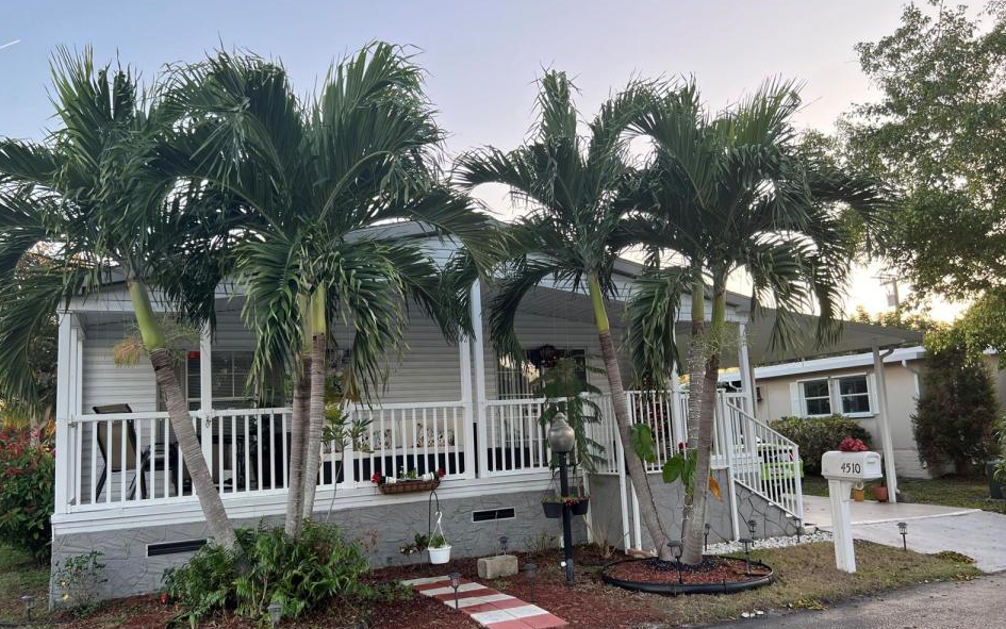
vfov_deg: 44.5
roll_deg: +3.2
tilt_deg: +7.9
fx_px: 768
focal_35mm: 28
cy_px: 343
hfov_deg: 66.5
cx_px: 506
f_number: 1.5
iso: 50
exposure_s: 1/171
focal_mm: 5.7
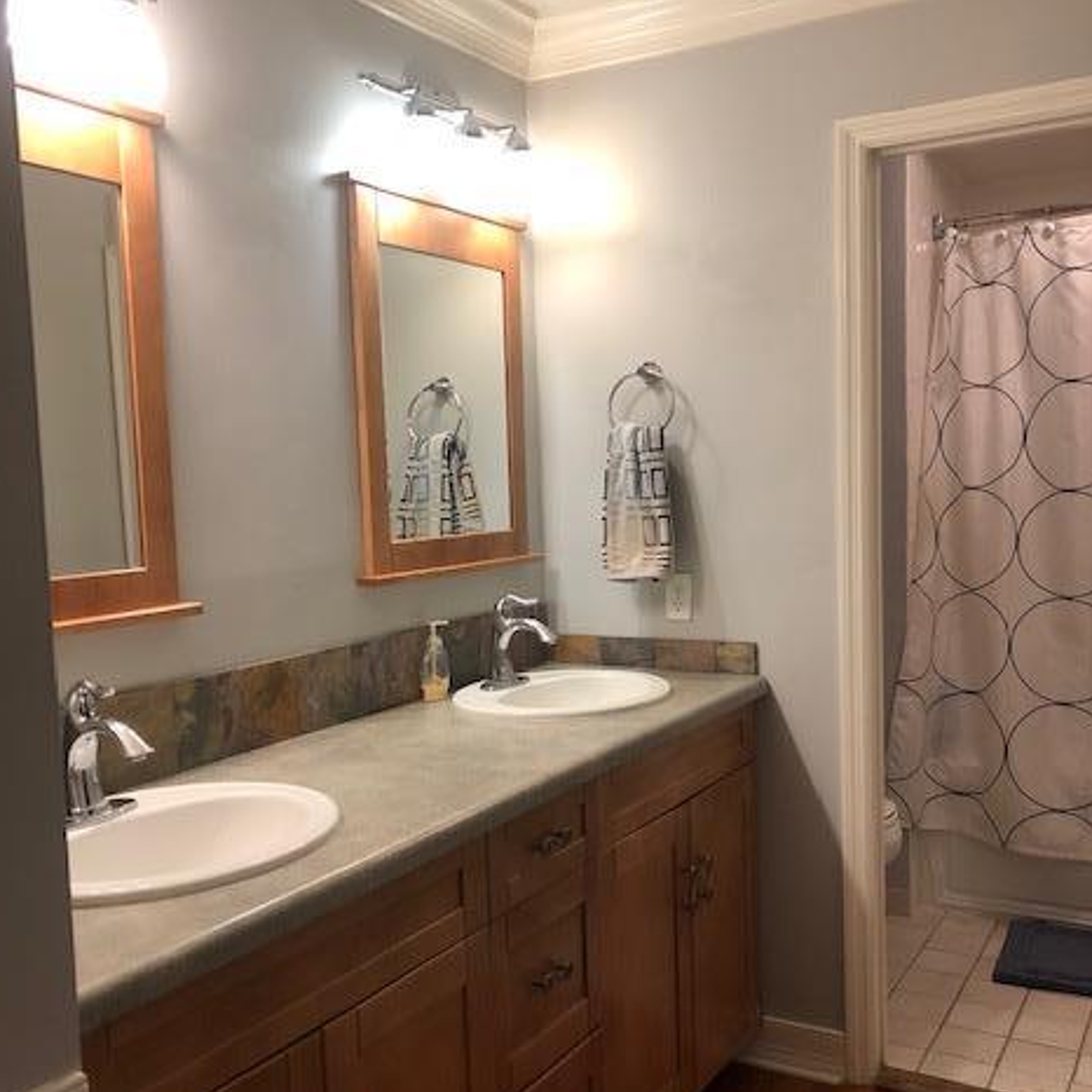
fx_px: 1213
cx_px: 532
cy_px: 598
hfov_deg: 48.4
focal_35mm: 34
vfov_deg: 48.4
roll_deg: +2.5
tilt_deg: -4.4
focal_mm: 3.99
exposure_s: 1/30
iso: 40
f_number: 1.8
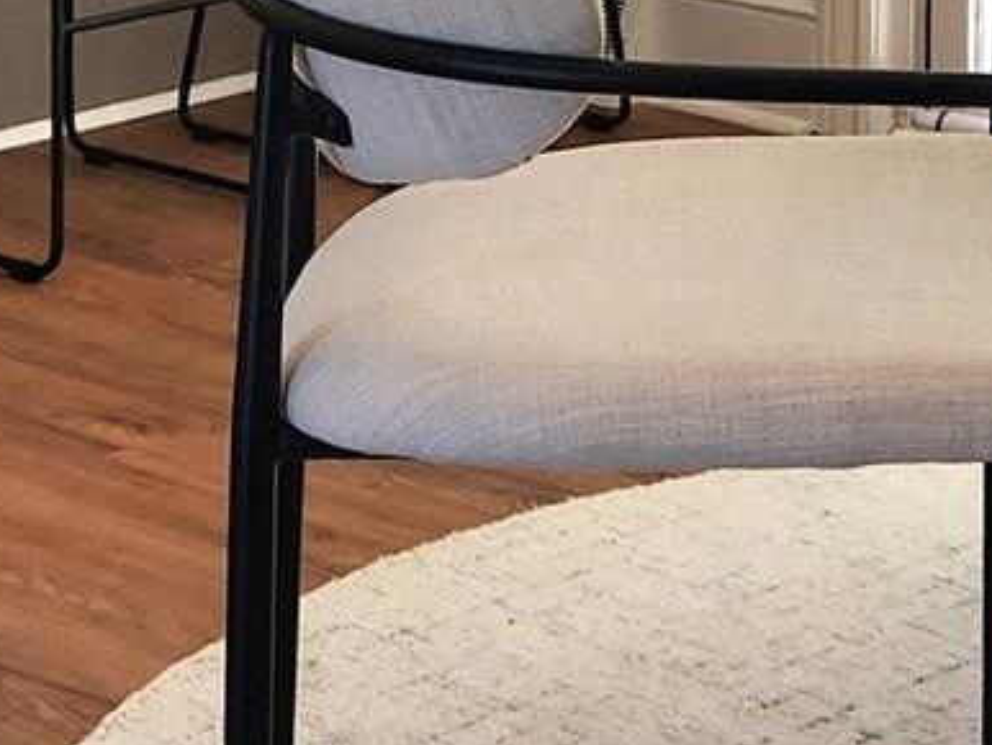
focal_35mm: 122
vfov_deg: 11.5
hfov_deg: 16.1
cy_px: -501
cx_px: 455
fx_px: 3498
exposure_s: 1/182
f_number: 1.8
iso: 100
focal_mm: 5.4
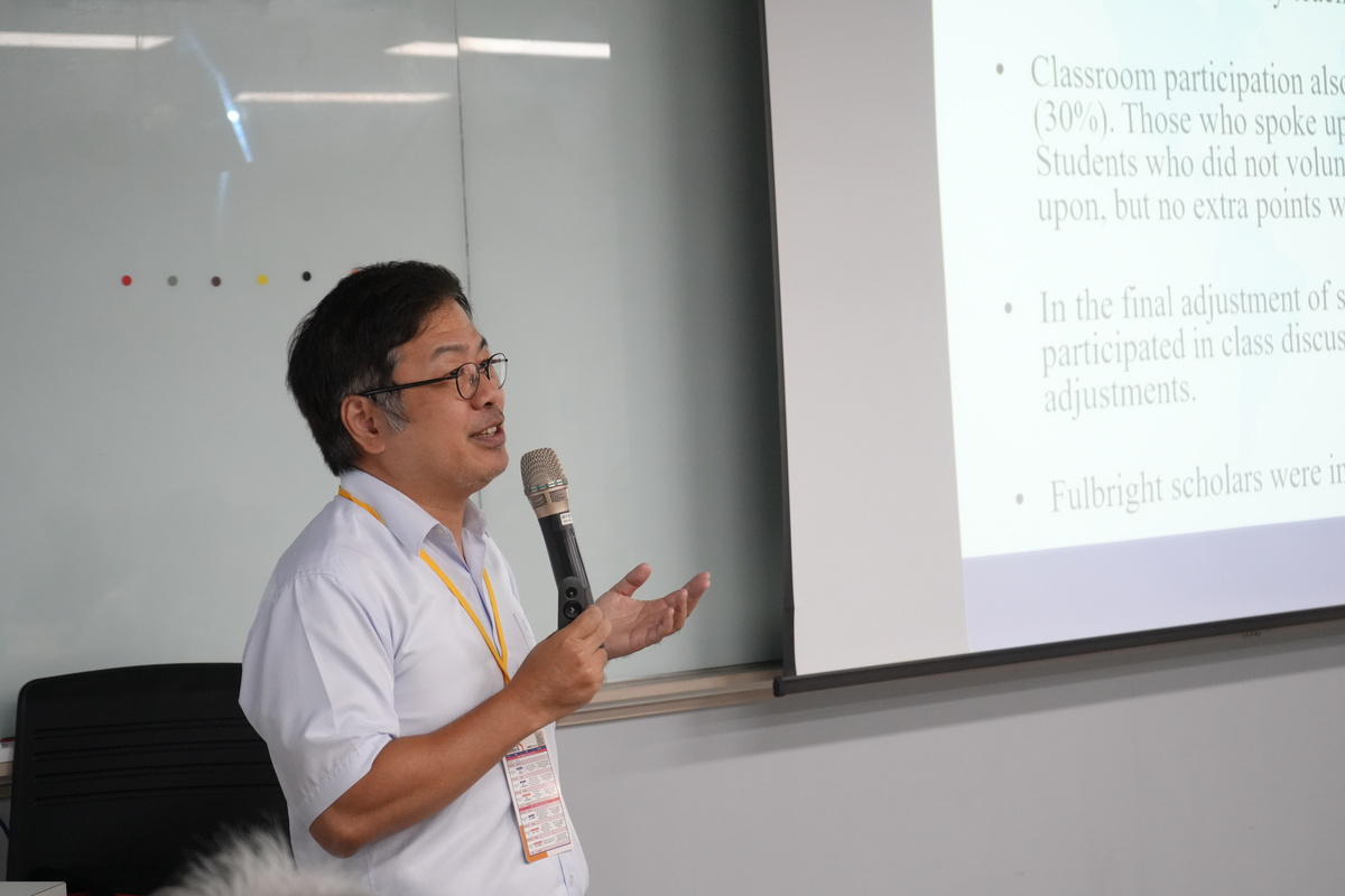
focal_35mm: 70
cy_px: 448
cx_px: 672
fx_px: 2615
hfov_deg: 28.8
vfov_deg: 19.5
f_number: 5.6
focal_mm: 70
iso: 5000
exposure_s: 1/160
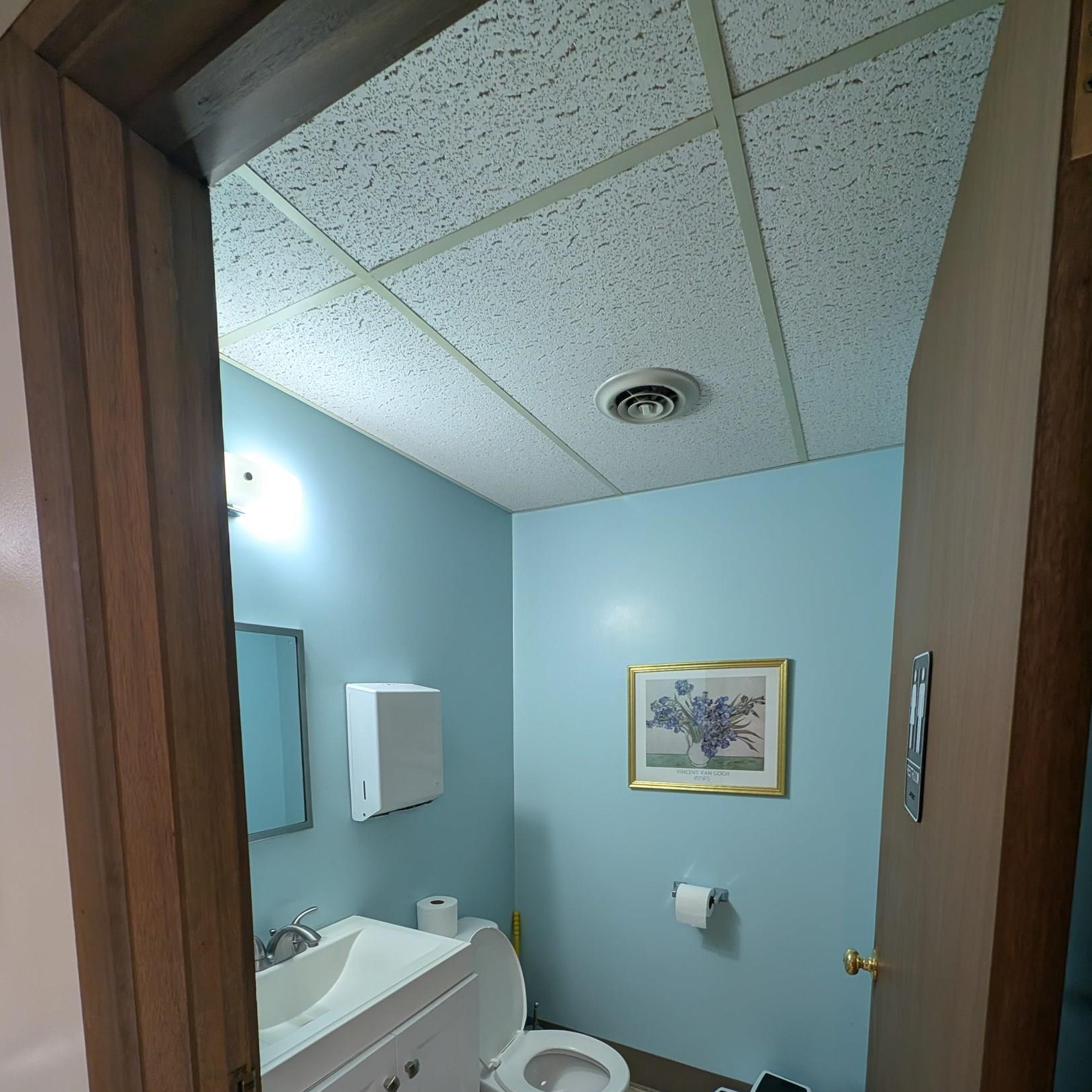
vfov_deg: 86.7
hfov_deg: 91.1
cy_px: 759
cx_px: 560
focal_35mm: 15
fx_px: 535
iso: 52
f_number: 1.95
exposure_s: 1/60
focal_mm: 2.23
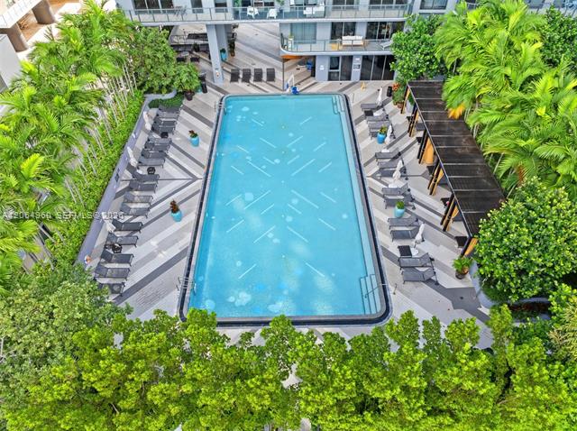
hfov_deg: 71.7
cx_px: 288
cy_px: 216
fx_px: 399
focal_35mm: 24
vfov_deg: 56.7
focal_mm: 12.29
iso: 100
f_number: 2.8
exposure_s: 1/120
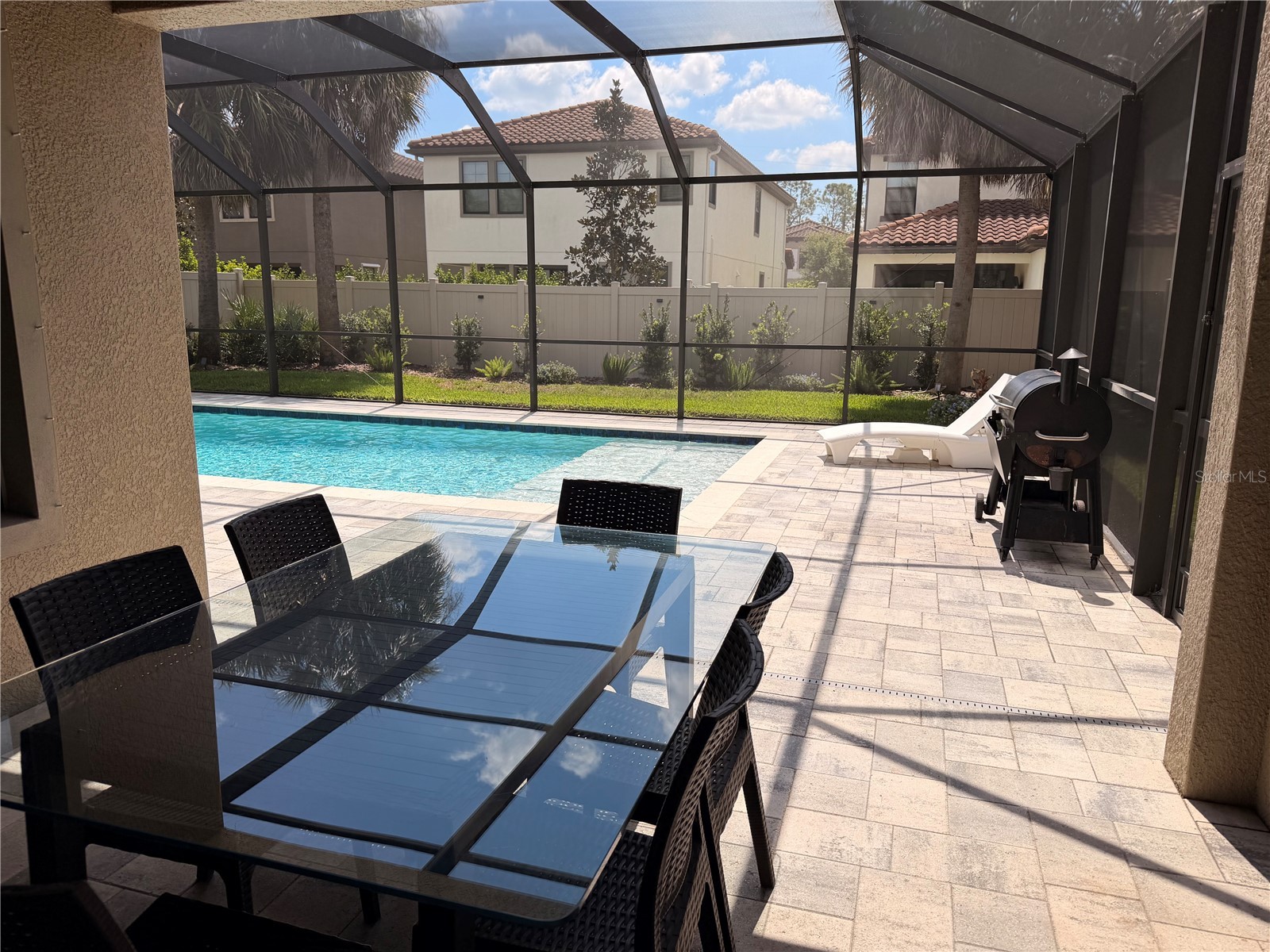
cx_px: 635
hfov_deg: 71.6
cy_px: 476
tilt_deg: -12.0
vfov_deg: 56.8
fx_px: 881
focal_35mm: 24
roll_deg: +0.1
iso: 80
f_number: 1.78
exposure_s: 1/4405
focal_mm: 6.76
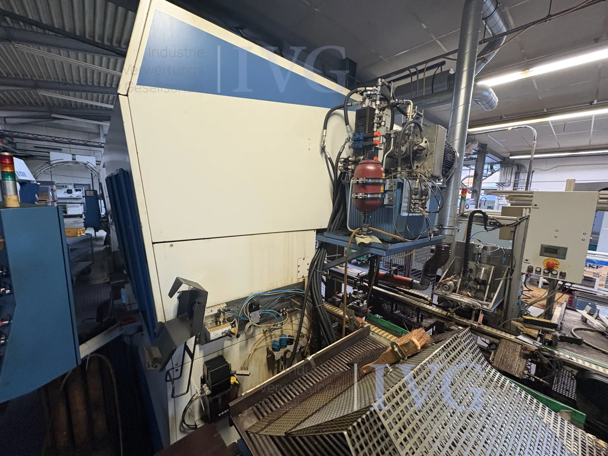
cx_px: 304
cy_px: 228
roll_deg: -1.1
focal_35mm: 14
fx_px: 246
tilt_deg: -7.5
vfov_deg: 85.7
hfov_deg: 102.1
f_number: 2.2
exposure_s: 1/50
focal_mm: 2.22
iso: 320
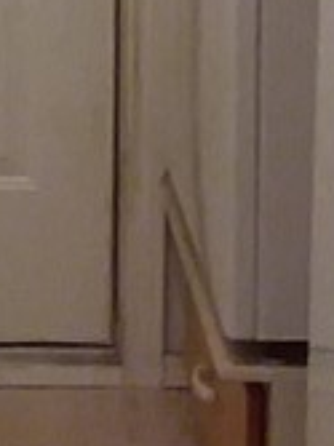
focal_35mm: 178
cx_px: -142
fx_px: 2293
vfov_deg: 10.7
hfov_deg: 8.2
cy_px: -251
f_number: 1.9
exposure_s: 1/20
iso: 160
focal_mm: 2.47
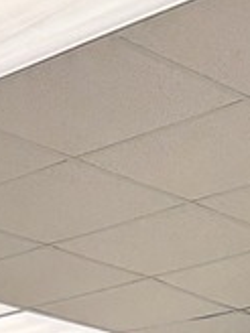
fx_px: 1560
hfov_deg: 8.9
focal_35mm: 162
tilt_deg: -6.5
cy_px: 906
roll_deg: +0.5
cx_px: -159
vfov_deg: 10.0
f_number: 1.6
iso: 200
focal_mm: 5.96
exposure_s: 1/120
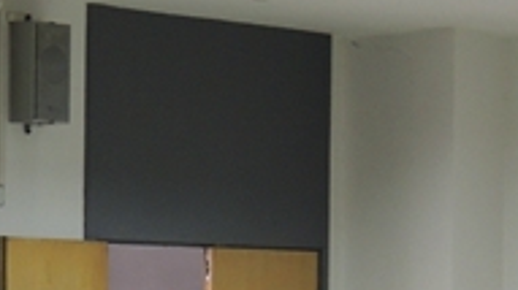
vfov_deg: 5.9
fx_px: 2813
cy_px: 365
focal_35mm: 205
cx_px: -18
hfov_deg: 10.4
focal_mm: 10.7
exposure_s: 1/25
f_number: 3.7
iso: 400
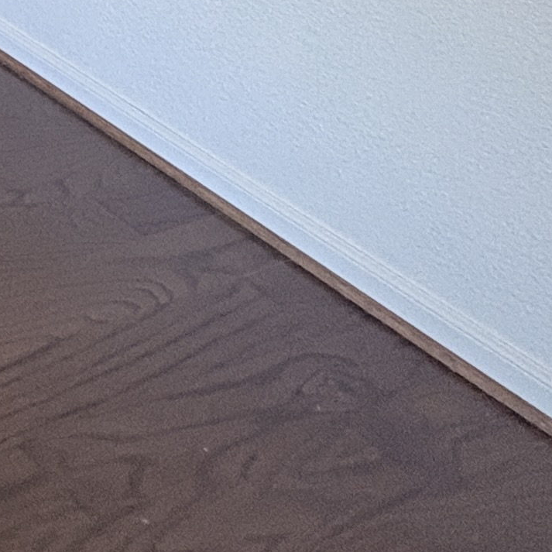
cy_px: -534
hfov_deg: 16.8
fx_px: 1263
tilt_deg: -5.2
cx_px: -614
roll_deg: -1.1
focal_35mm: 70
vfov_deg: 17.8
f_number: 2.2
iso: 320
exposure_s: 1/60
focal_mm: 2.22
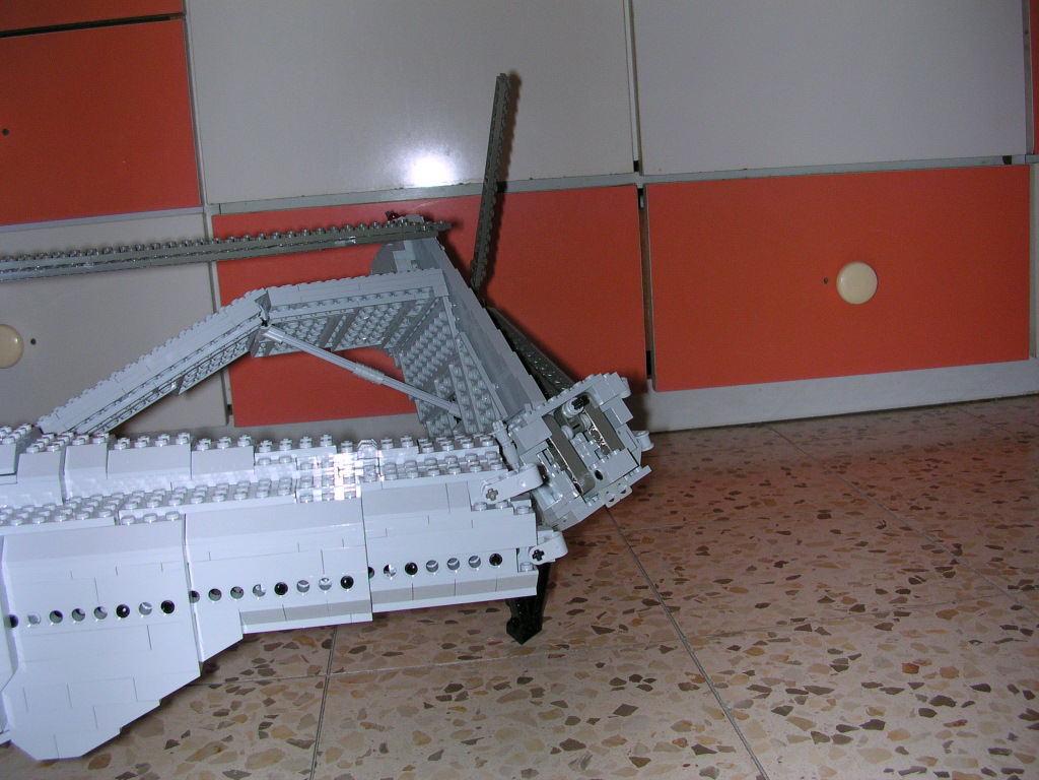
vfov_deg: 38.7
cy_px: 390
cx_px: 520
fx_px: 1111
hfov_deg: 50.1
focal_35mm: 37
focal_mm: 5.6
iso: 100
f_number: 2.7
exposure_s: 1/60
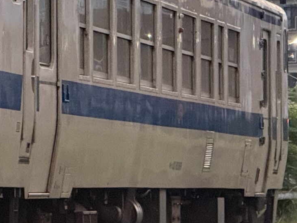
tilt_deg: +0.4
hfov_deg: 4.7
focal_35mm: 423
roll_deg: +0.2
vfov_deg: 3.5
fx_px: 3630
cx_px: 32
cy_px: 166
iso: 1600
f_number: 2.8
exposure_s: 1/33
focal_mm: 15.66
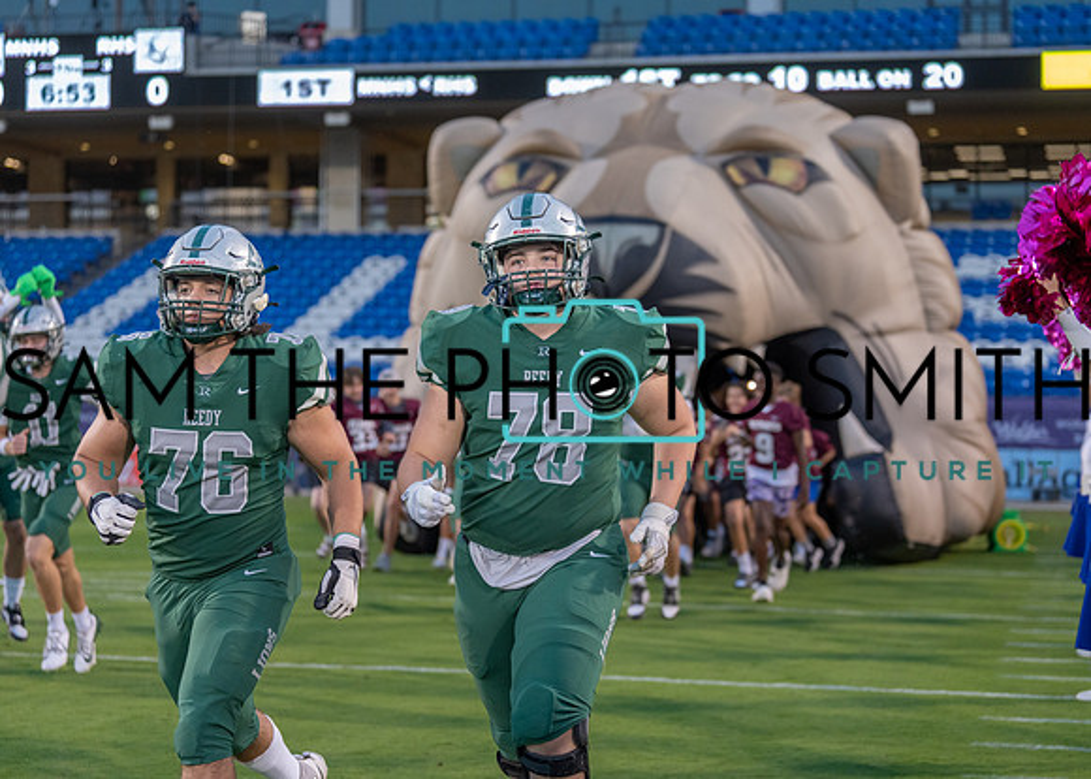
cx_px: 546
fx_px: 2272
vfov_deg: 19.4
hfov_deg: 27.0
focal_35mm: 73
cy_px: 390
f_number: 2.8
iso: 2000
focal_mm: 70
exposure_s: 1/1000
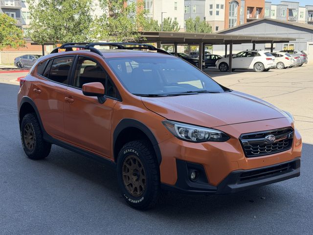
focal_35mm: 48
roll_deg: -0.1
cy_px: 118
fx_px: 434
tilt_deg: -8.7
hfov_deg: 39.7
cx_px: 156
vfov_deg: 30.3
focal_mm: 6.76
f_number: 1.78
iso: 64
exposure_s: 1/636
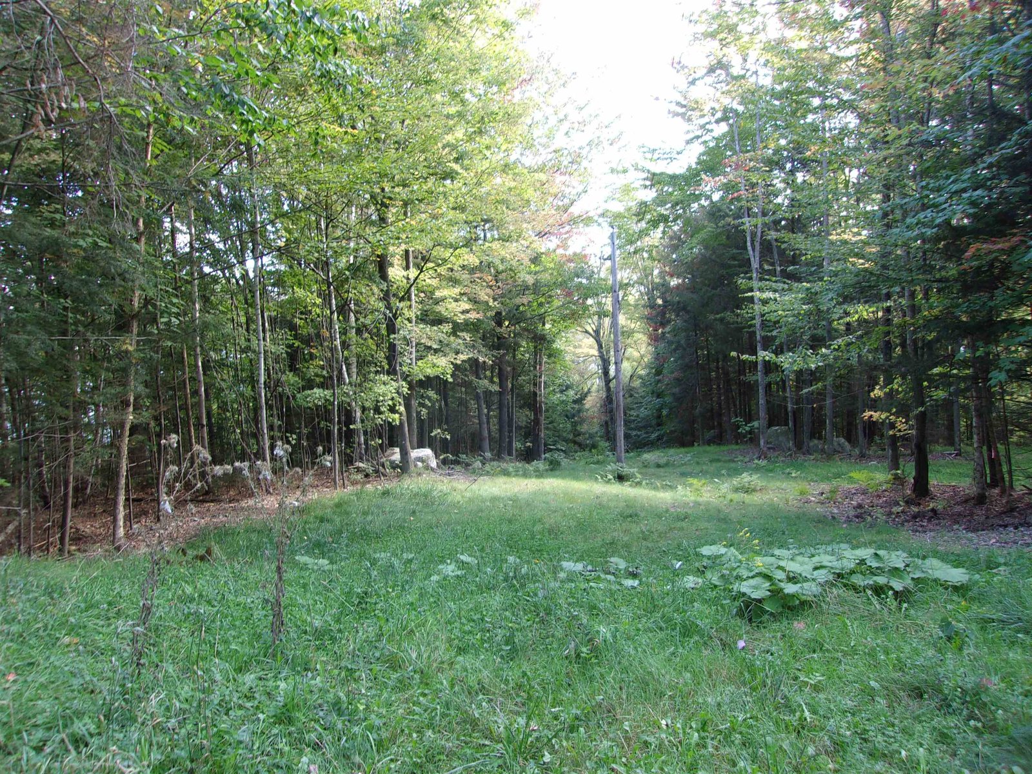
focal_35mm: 27
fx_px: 805
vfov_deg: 51.4
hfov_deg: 65.3
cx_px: 516
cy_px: 387
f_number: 3
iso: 85
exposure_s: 1/34
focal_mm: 4.9
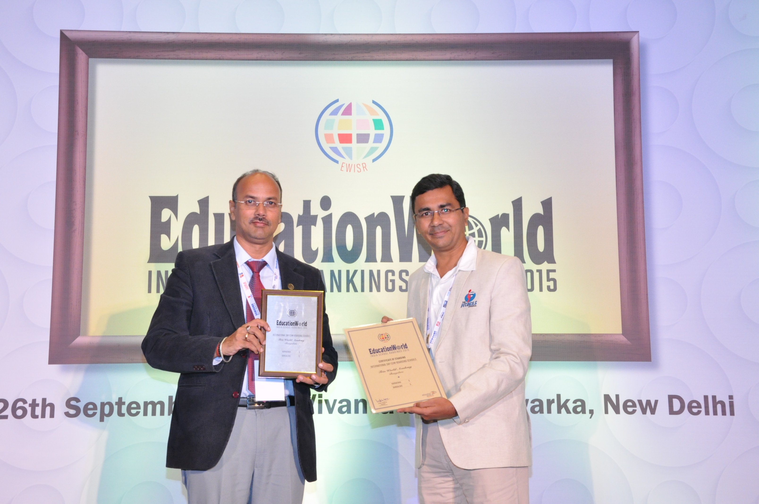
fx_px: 1327
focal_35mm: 63
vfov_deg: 21.5
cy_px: 252
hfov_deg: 31.9
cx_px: 380
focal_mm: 42
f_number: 7.1
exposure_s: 1/60
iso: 1600
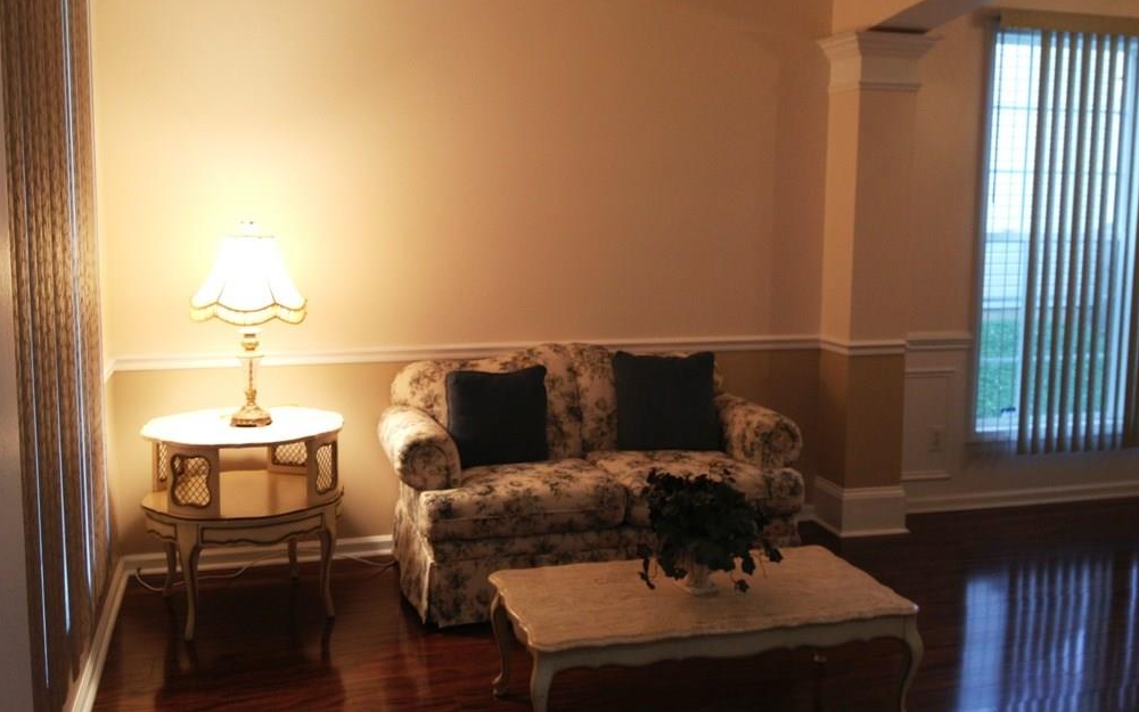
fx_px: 1180
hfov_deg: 51.5
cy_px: 333
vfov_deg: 33.6
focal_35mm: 38
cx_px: 581
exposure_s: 1/20
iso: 80
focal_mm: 4.28
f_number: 2.4
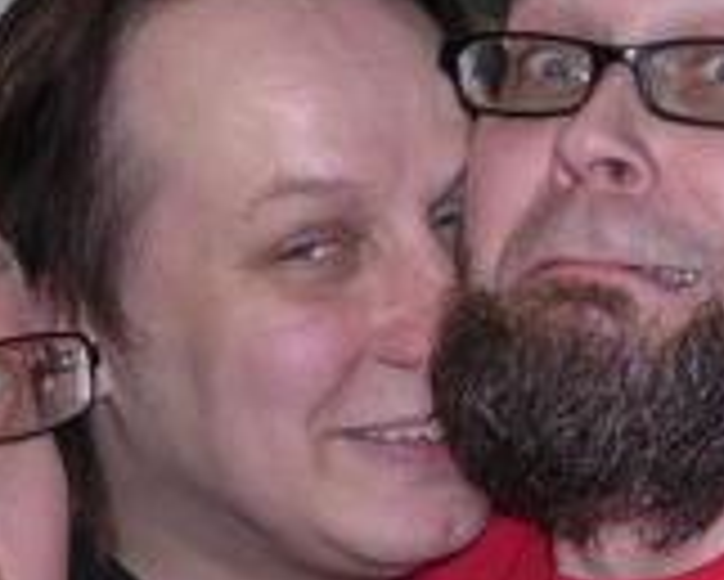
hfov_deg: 20.7
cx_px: 522
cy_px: 40
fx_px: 1973
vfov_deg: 16.5
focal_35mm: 92
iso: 100
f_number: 2.8
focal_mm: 5.8
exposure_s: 1/60.1
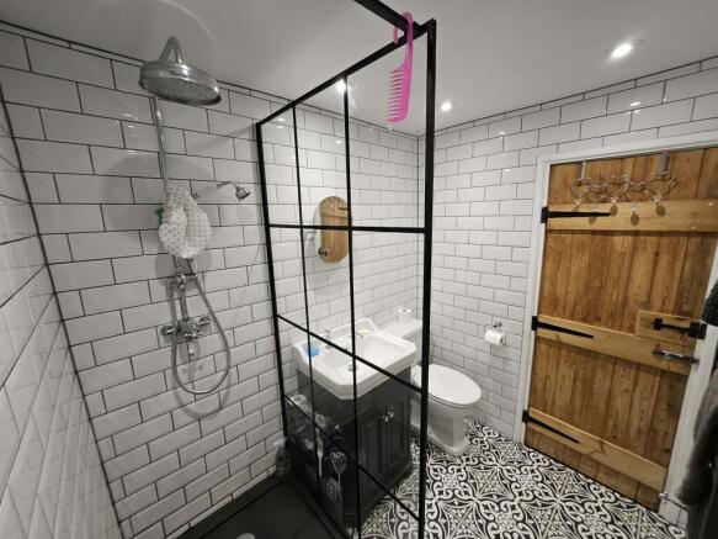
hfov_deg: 106.2
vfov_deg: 89.9
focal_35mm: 13
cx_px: 359
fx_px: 270
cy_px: 270
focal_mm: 1.7
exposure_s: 1/50
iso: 80
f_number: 2.2
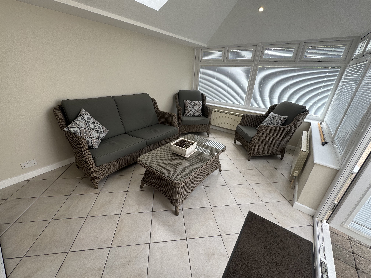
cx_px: 186
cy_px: 139
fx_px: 150
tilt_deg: -24.2
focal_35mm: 14
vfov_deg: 85.7
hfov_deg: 102.1
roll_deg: -2.5
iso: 40
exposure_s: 1/168
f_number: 2.2
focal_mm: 2.22
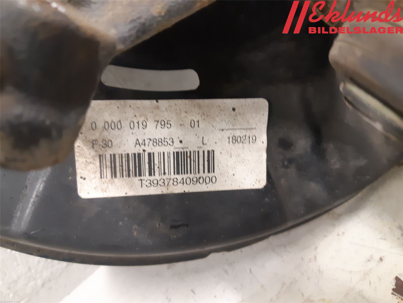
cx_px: 202
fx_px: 303
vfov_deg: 53.1
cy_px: 152
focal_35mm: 26
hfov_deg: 67.3
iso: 320
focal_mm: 3.93
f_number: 1.7
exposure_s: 1/25
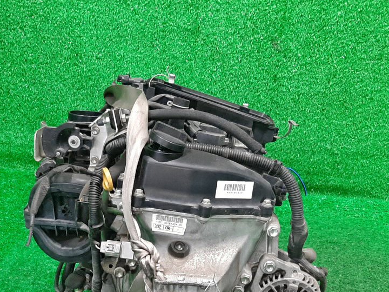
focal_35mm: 52
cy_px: 286
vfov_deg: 26.7
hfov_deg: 36.6
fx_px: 584
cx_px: 146
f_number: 1.7
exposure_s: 1/50
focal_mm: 3.93
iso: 194
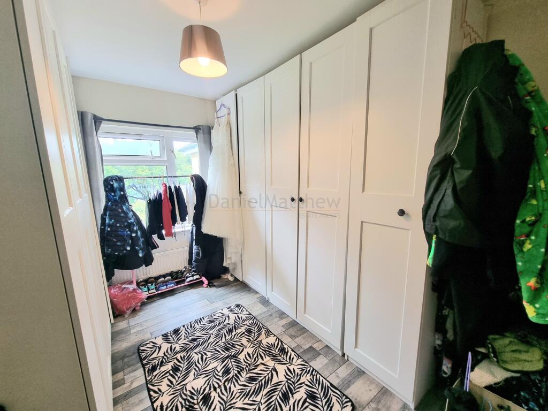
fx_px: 206
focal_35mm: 13
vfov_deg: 89.9
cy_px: 206
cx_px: 274
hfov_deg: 106.2
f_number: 2.2
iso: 100
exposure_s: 1/50
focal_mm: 2.2
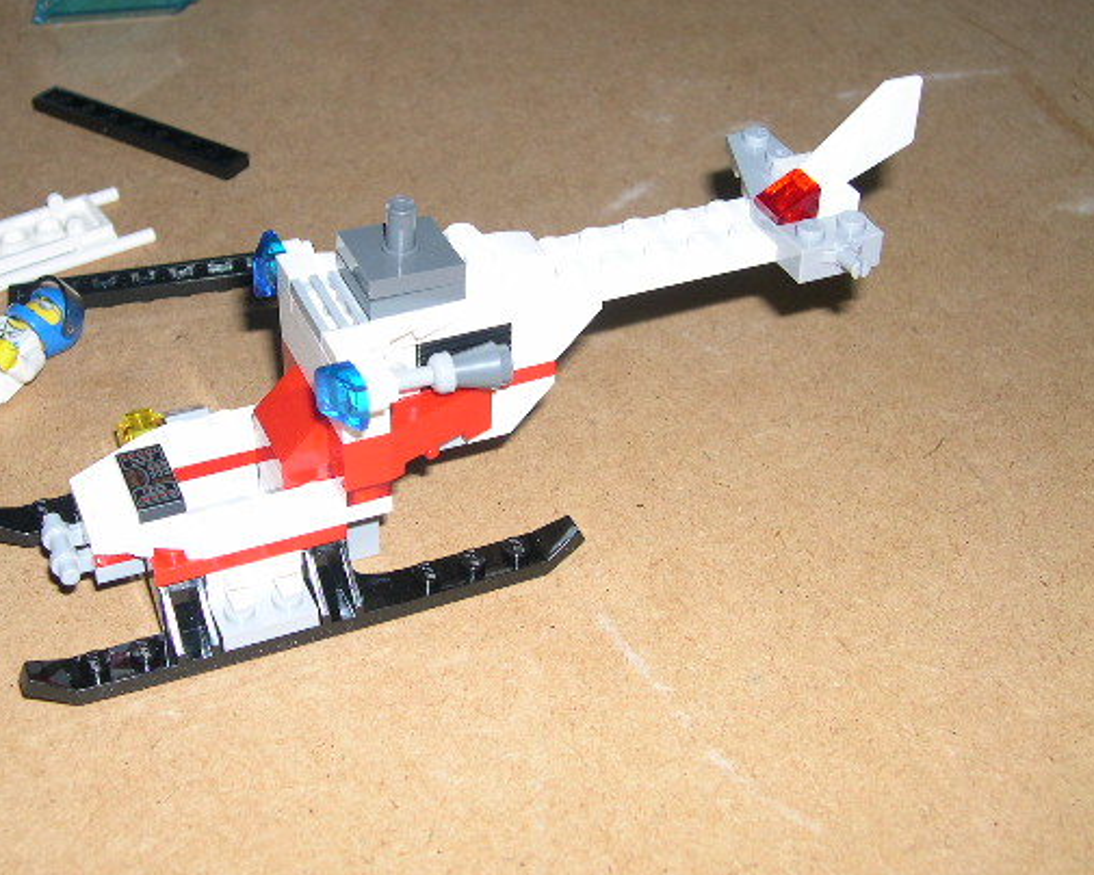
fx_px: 1684
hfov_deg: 35.8
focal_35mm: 52
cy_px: 394
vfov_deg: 29.1
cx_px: 414
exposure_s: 1/60
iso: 100
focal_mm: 9
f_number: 2.9
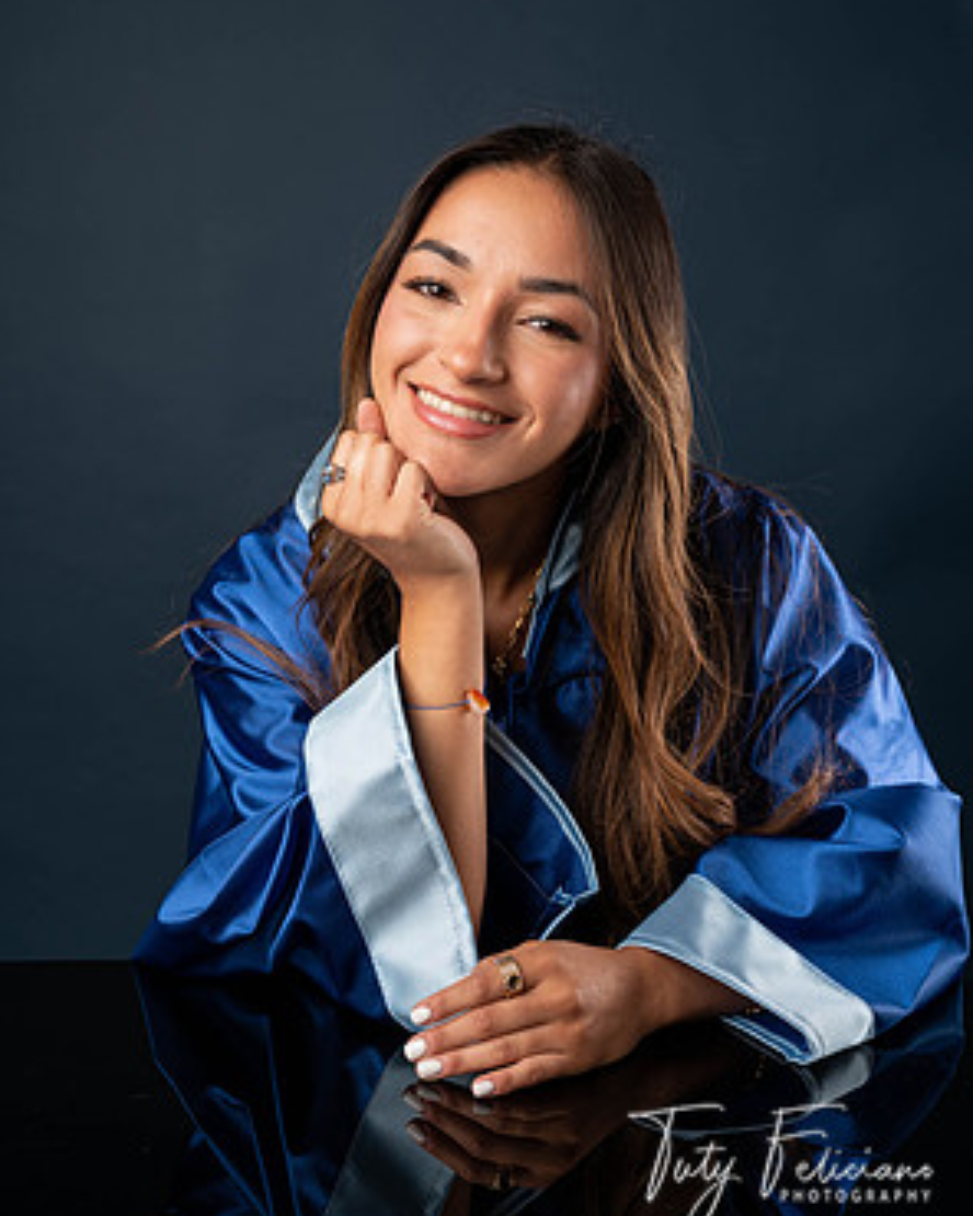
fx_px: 2052
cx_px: 490
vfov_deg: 33.0
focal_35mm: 57
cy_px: 532
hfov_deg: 26.7
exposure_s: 1/100
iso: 200
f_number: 5.6
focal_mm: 50
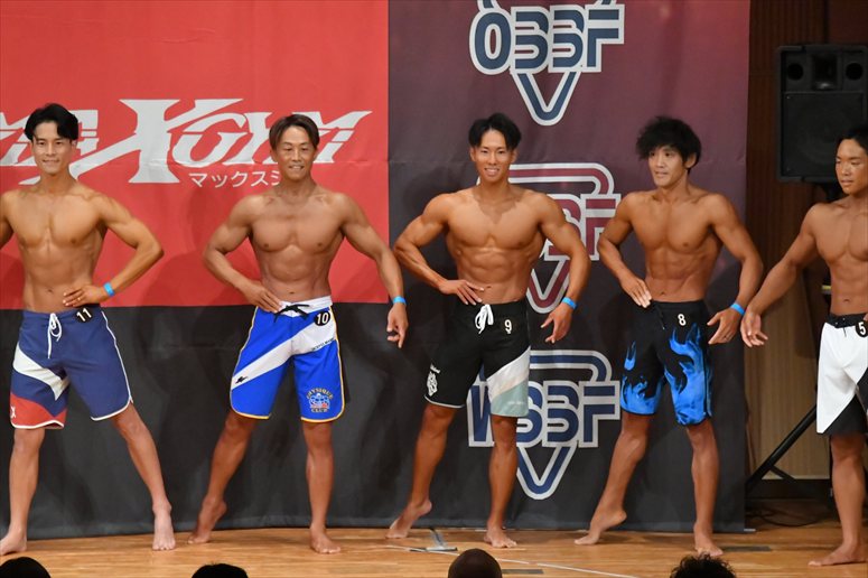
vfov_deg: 5.4
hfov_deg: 8.1
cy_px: 289
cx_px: 434
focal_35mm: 255
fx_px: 6145
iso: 11400
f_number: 5.6
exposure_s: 1/400
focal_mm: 170
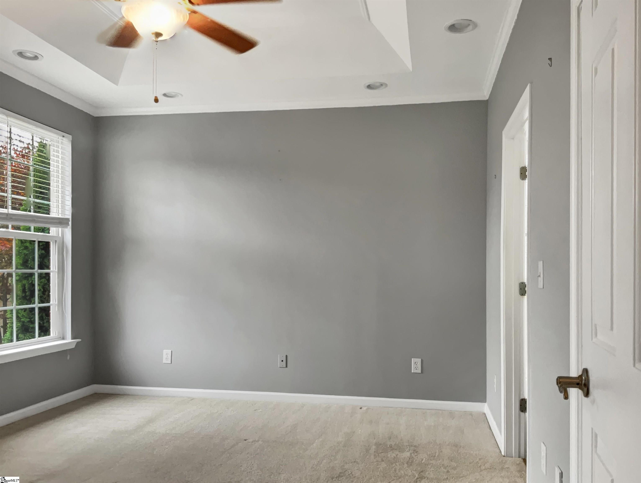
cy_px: 242
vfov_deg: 48.3
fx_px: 538
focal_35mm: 29
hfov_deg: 61.6
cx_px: 320
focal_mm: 3
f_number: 1.8
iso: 64
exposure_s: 1/60
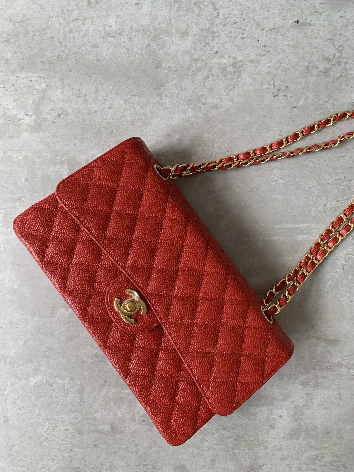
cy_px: 236
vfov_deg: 67.3
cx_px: 177
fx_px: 355
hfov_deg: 53.1
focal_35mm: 26
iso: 50
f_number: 1.8
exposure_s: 1/121
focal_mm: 4.25
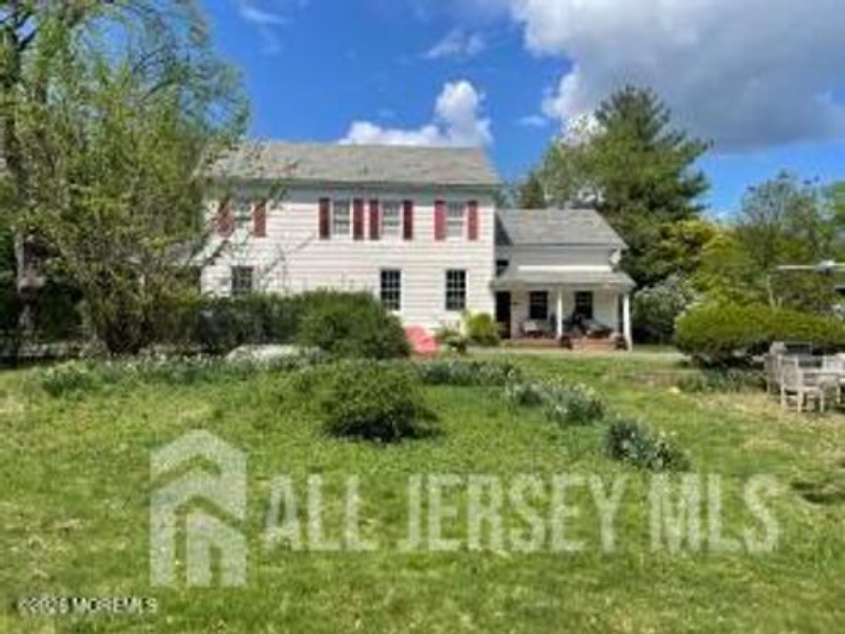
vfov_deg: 53.1
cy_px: 317
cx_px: 422
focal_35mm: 26
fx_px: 635
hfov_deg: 67.3
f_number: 1.6
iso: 32
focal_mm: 4.2
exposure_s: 1/4000
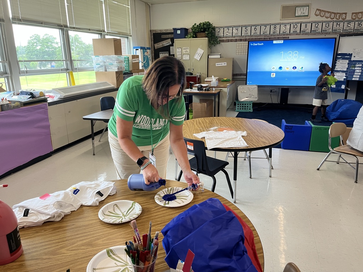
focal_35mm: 26
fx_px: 273
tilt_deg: -15.3
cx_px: 182
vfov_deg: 53.1
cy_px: 136
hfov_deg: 67.3
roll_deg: +0.7
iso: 125
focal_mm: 5.1
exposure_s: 1/60
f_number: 1.6
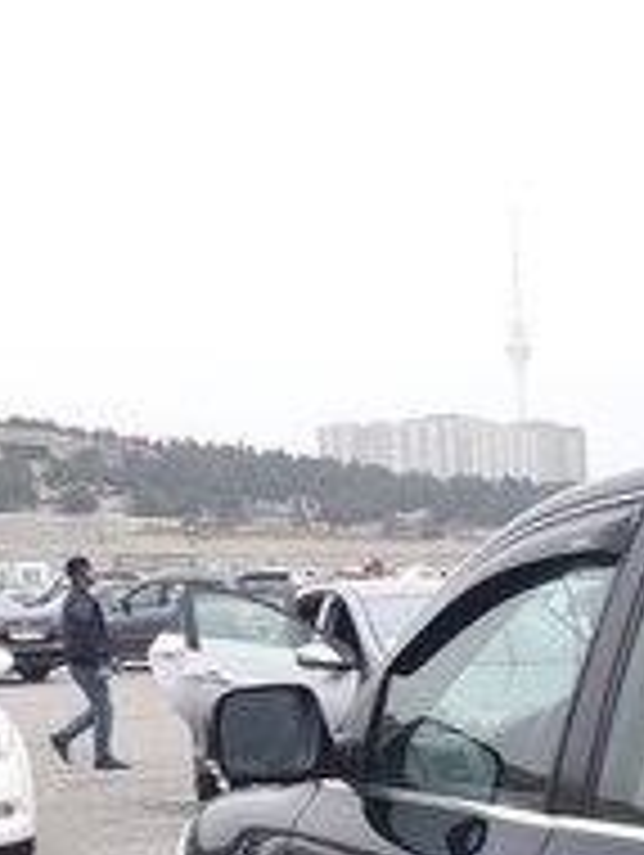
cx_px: 802
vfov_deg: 24.1
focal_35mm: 73
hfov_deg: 18.9
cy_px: 1044
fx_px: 1807
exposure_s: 1/50
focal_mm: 3.7
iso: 50
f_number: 1.9
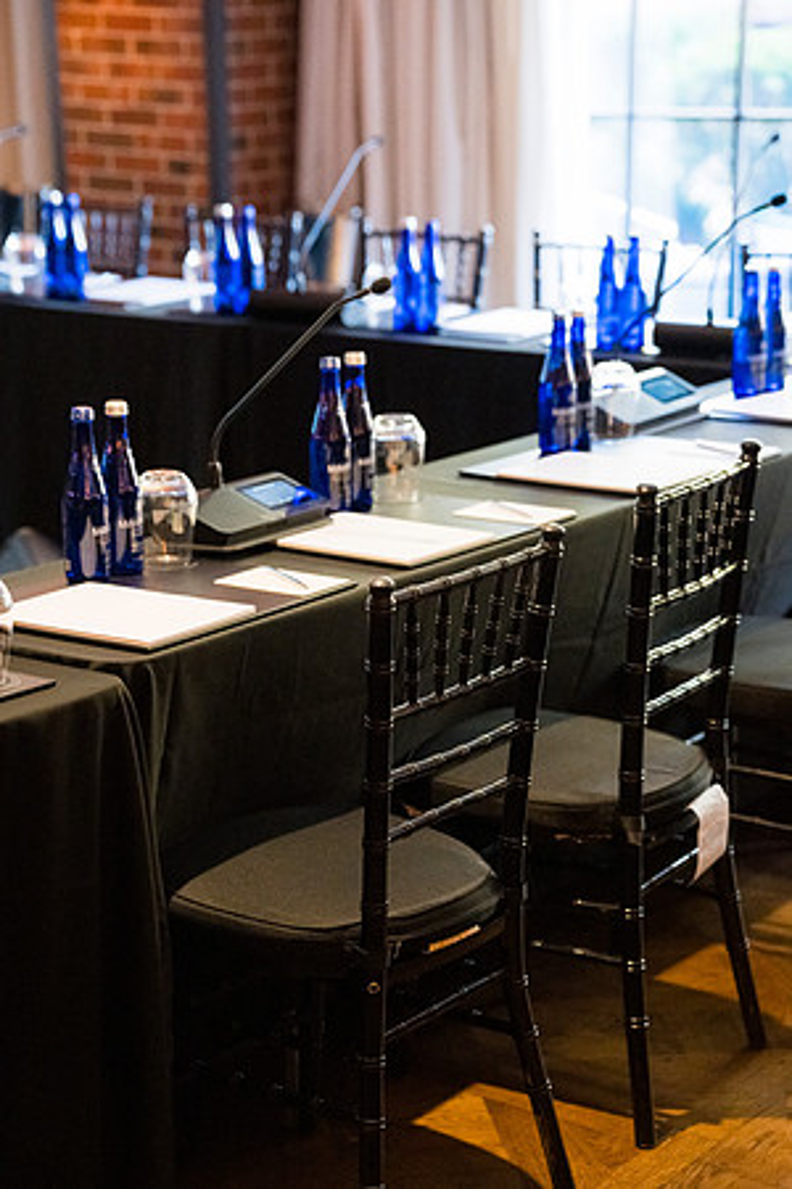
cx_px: 396
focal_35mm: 82
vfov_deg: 24.8
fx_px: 2706
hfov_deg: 16.7
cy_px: 594
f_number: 3.5
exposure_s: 1/160
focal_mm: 82
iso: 7200
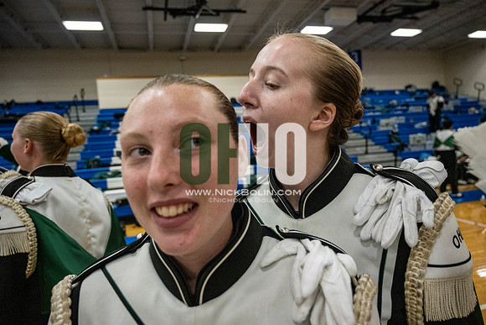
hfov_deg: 73.7
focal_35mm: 24
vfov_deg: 53.2
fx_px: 324
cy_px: 162
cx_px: 243
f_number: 4
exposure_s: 1/800
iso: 8000
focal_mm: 24
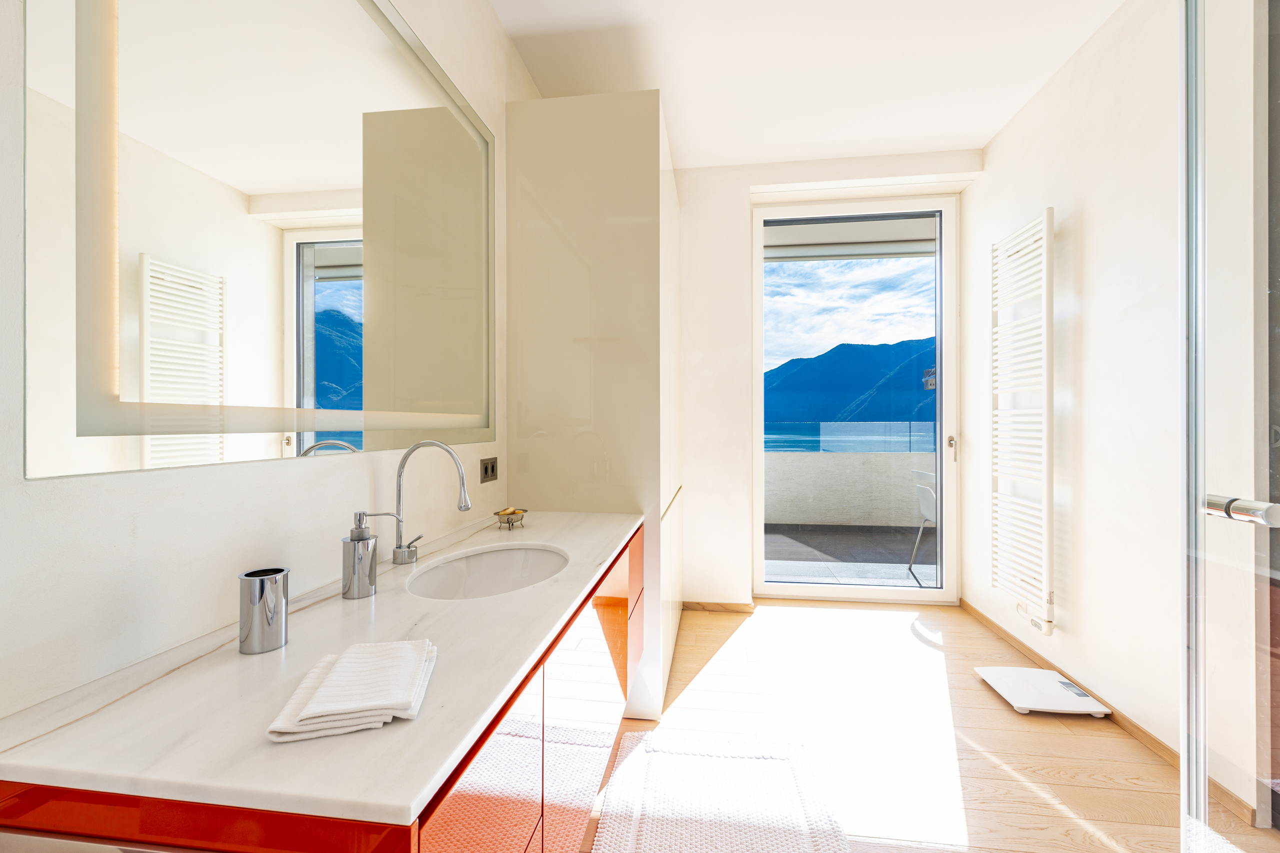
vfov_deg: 81.2
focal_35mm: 14
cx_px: 640
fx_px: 498
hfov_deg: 104.3
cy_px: 426
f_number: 9
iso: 100
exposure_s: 1/25
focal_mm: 14
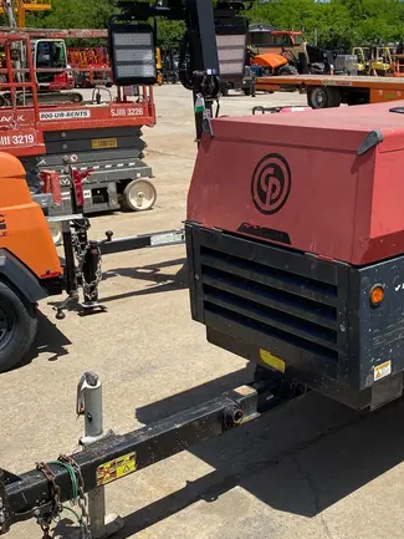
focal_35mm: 44
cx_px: 288
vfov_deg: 42.9
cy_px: 276
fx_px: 684
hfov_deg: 32.4
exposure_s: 1/2967
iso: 32
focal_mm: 4.25
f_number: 1.8
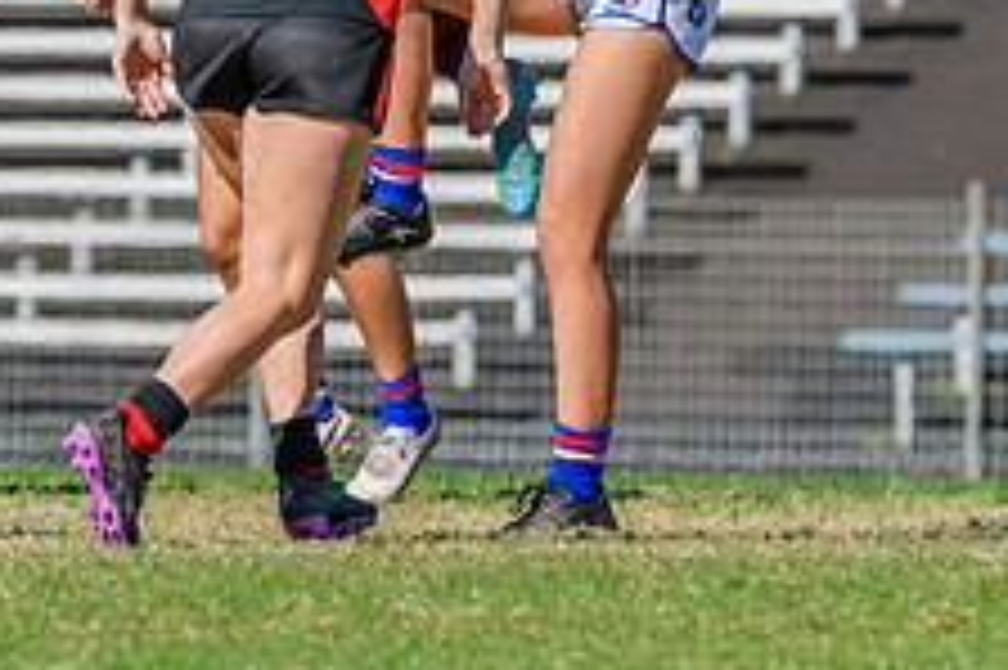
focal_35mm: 1400
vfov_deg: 1.0
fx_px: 39170
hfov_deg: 1.5
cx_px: 555
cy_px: -301
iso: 640
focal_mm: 420
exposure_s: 1/1600
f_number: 9
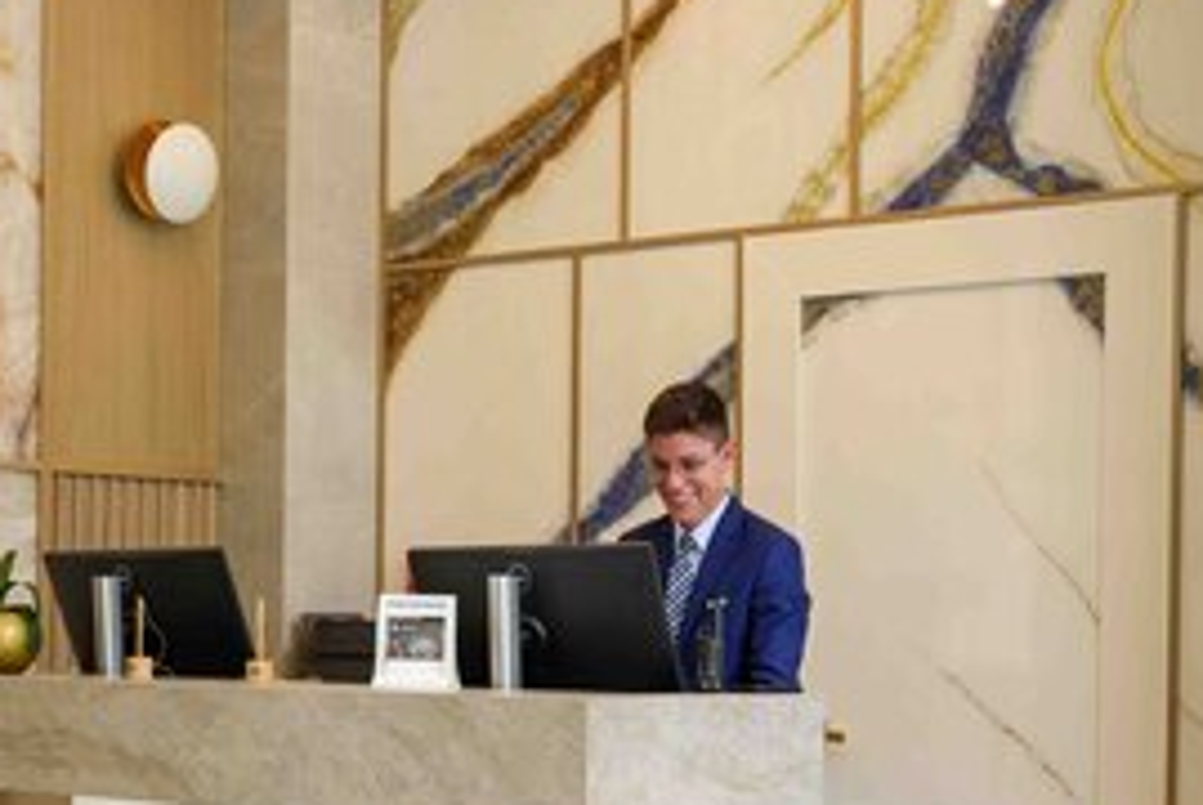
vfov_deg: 17.5
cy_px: 678
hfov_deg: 26.0
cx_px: 358
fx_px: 2582
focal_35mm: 77
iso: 200
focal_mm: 32.5
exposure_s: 1/160
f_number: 2.8
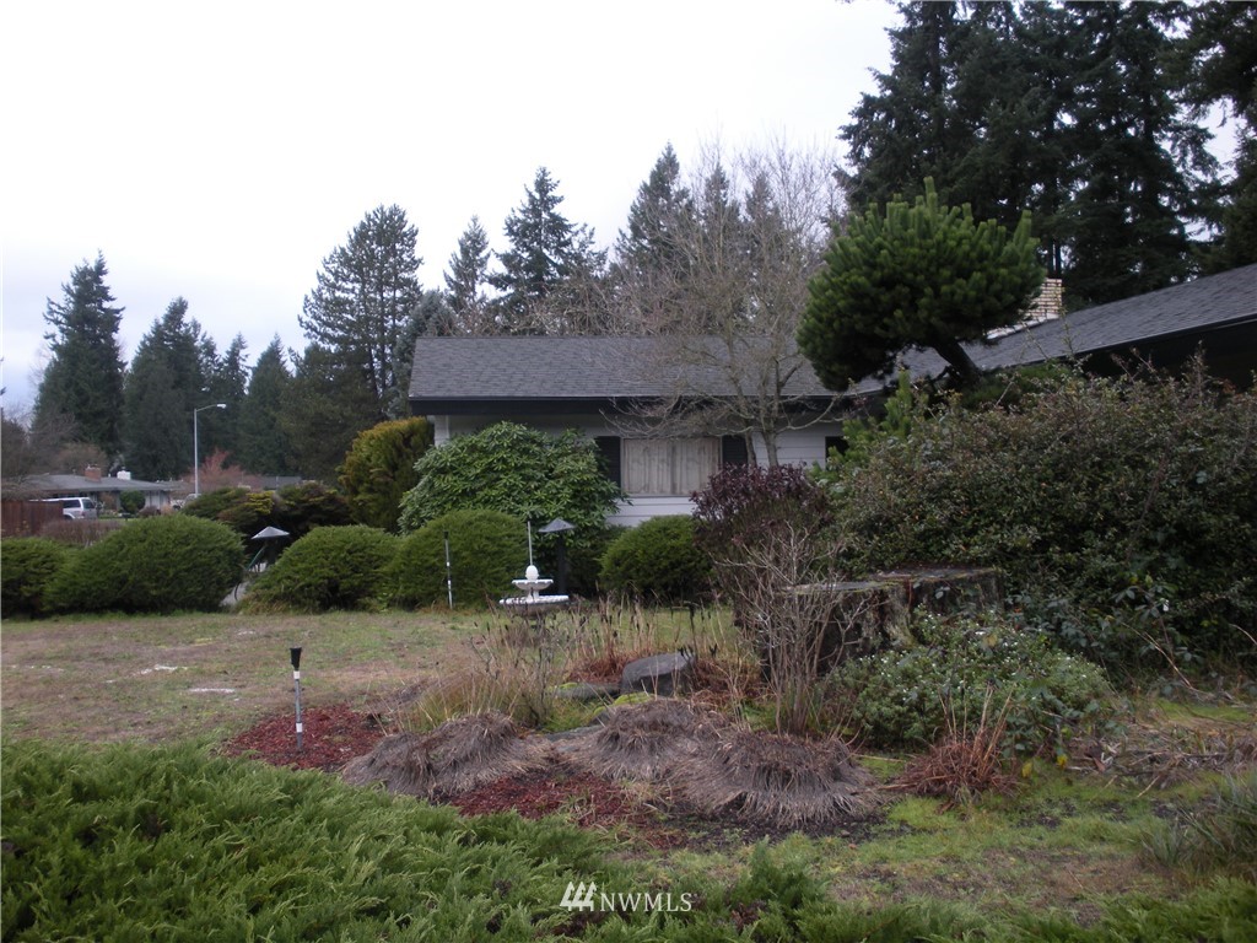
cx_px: 628
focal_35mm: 36
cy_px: 472
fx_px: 1307
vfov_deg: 39.7
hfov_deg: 51.4
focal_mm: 6.3
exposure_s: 1/56.8
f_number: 3.5
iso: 64
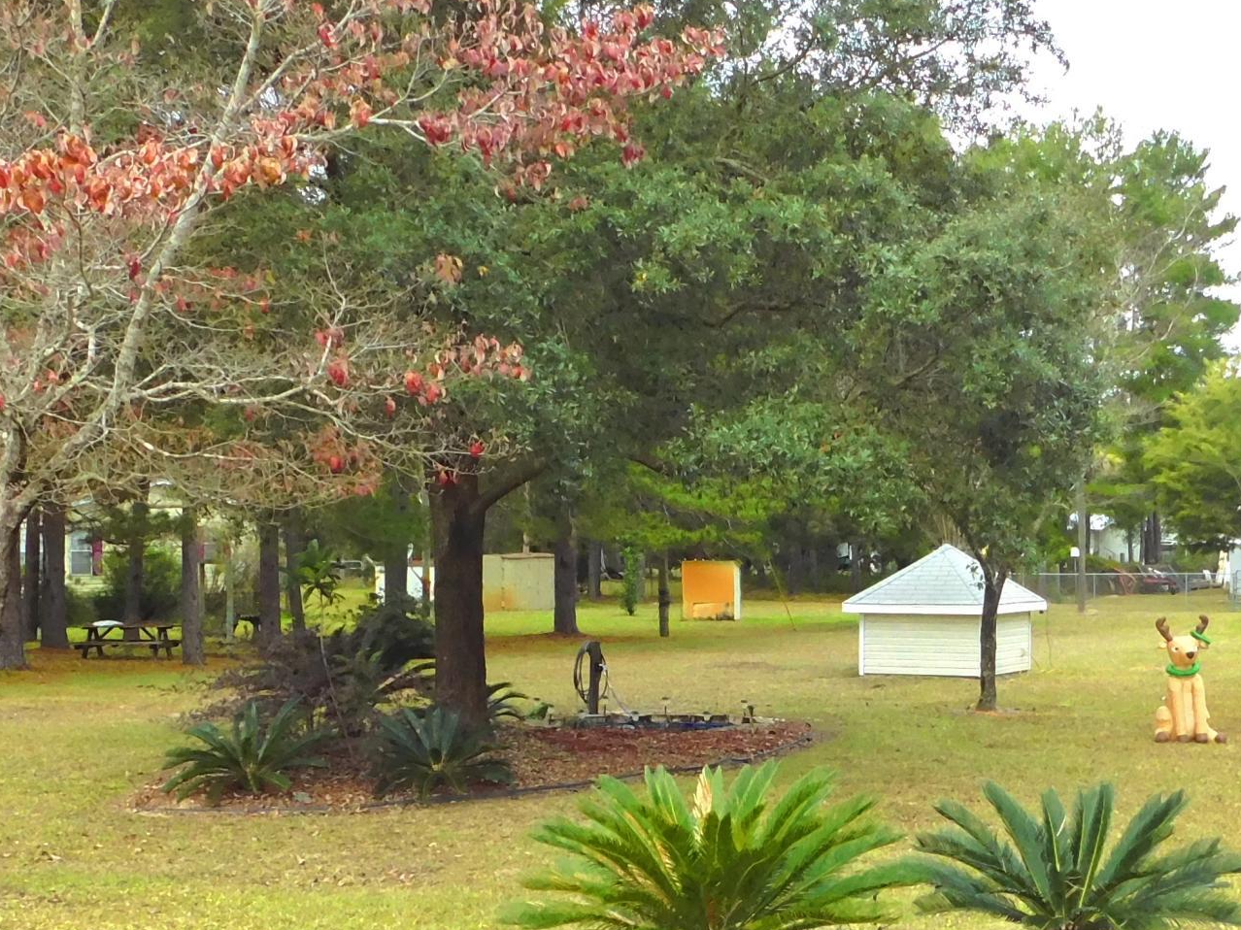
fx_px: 1936
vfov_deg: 26.8
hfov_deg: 35.4
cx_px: 737
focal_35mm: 54
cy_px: 644
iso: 125
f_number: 3
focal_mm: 4
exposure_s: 1/400
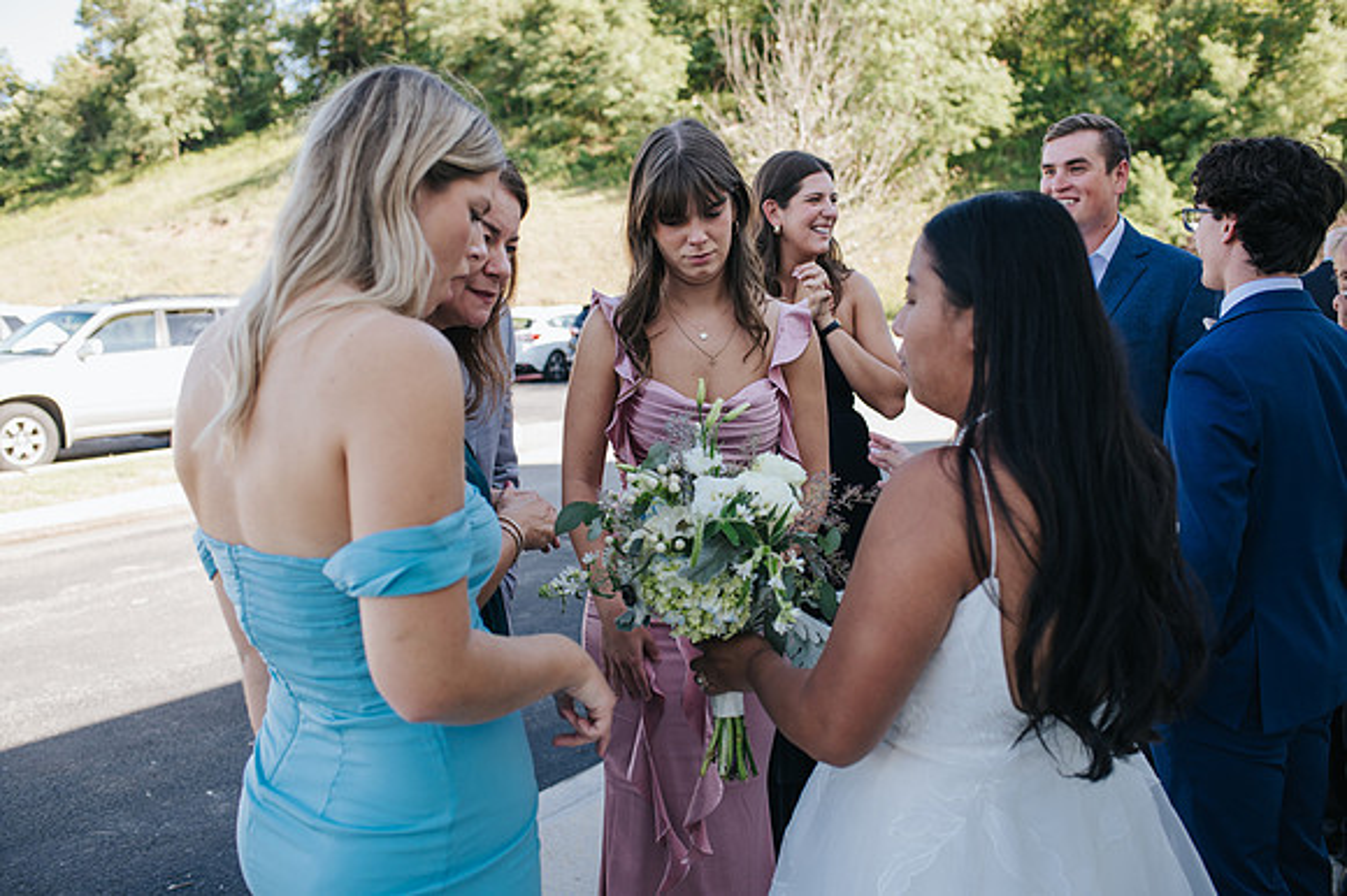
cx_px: 674
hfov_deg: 54.5
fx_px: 1309
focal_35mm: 35
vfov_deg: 37.8
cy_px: 448
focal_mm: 35
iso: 280
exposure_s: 1/400
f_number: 3.5
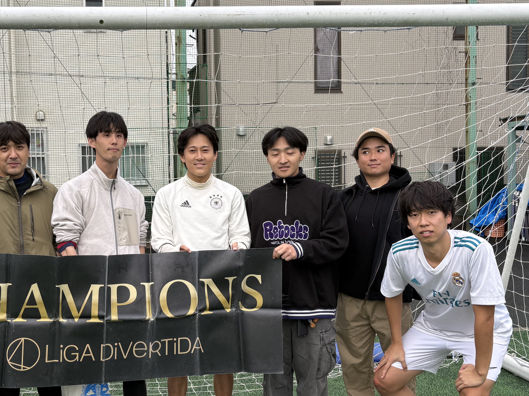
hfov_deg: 42.4
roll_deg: +0.6
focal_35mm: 44
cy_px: 197
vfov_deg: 32.9
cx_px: 176
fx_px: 672
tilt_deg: -1.8
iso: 50
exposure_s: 1/407
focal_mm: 5.96
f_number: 1.6
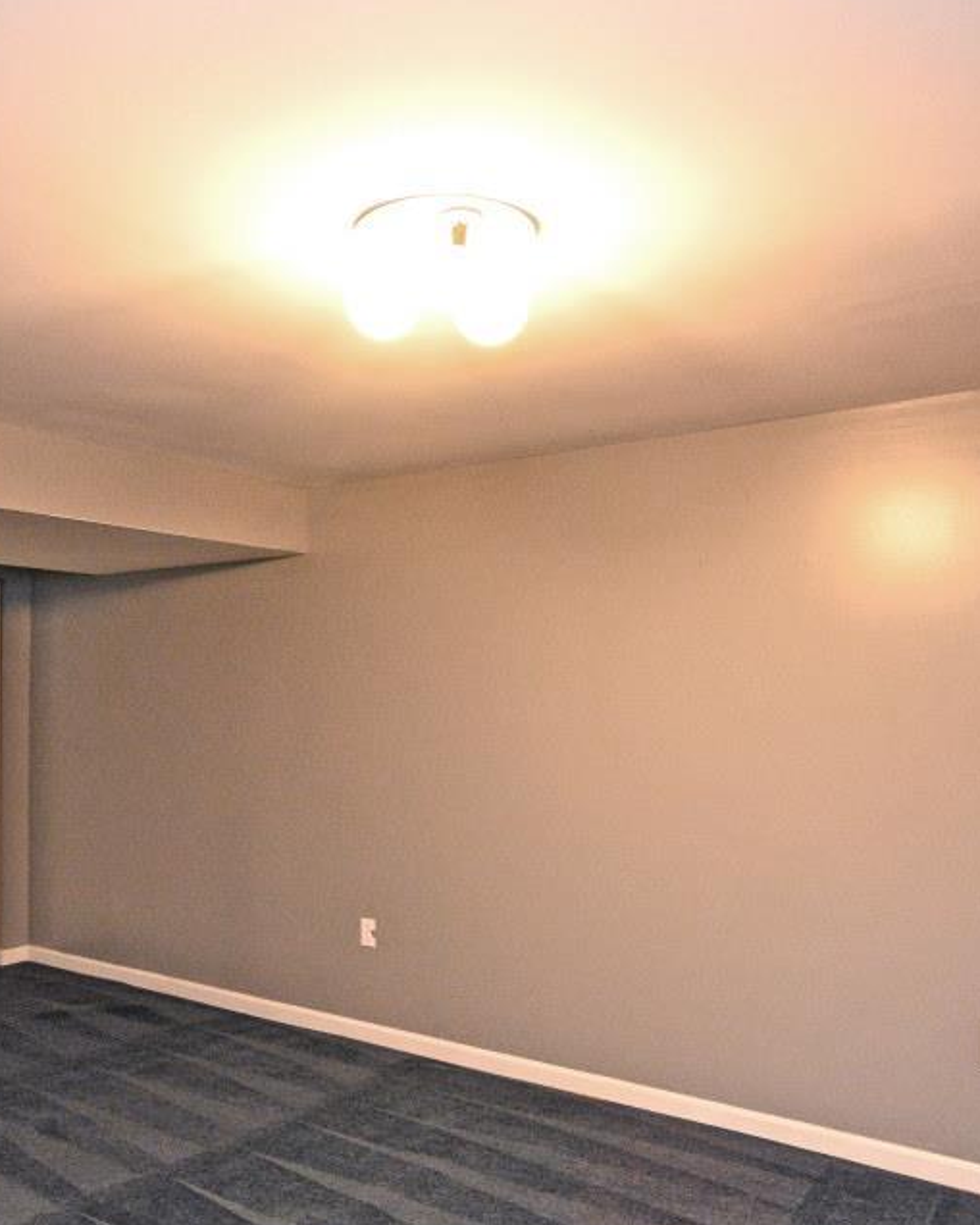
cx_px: 370
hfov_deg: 46.7
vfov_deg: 57.0
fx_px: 1124
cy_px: 699
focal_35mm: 31
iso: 3200
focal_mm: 14
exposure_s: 1/60
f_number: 4
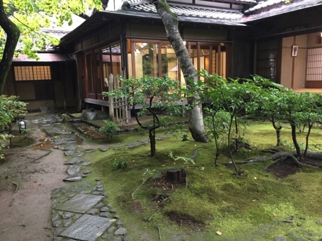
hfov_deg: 61.7
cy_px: 120
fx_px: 270
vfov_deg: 48.2
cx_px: 161
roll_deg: +1.8
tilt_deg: -9.7
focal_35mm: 29
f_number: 2.2
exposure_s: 1/17
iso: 250
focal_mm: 4.15
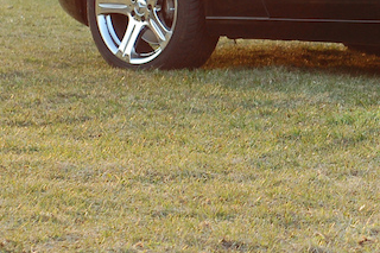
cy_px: -77
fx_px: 2532
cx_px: 589
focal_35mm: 240
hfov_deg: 8.4
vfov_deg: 5.7
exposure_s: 1/125
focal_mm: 50
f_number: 5.6
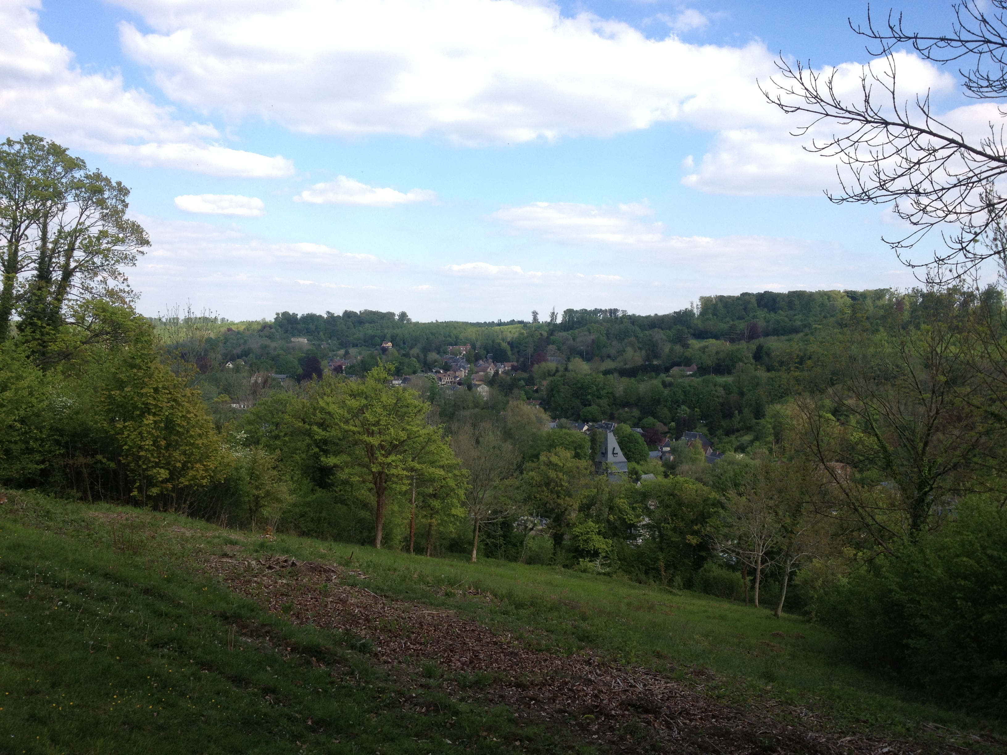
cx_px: 504
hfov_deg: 52.6
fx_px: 1018
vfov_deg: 40.7
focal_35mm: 35
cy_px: 378
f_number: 2.4
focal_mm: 4.28
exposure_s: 1/849
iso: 50
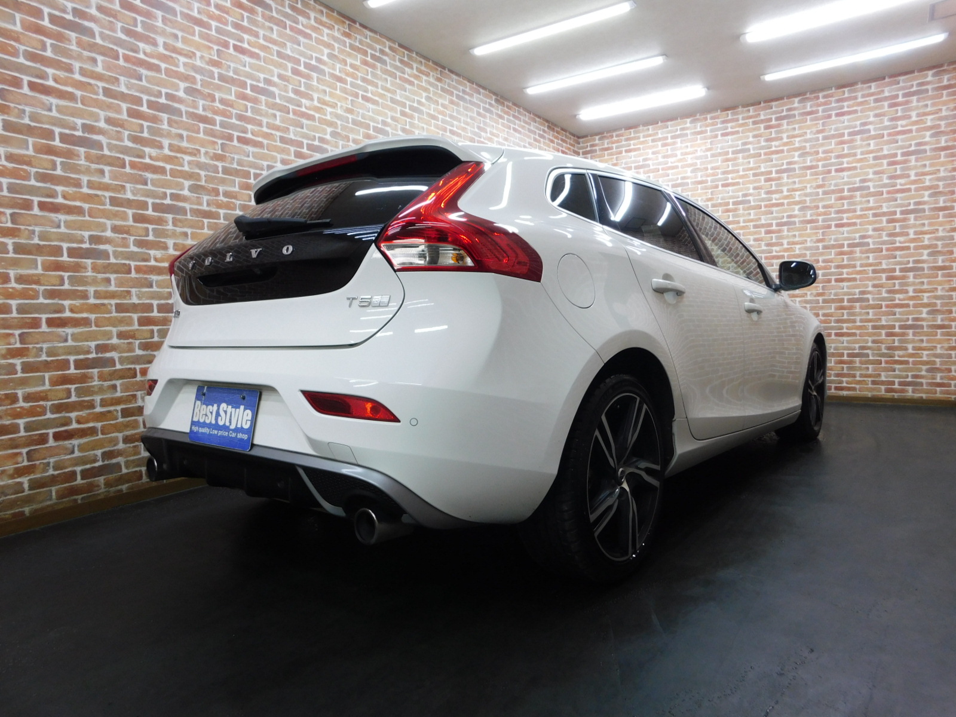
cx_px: 478
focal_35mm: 23
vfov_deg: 58.9
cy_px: 358
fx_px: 635
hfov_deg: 73.9
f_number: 3
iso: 160
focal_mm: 4
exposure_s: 1/30
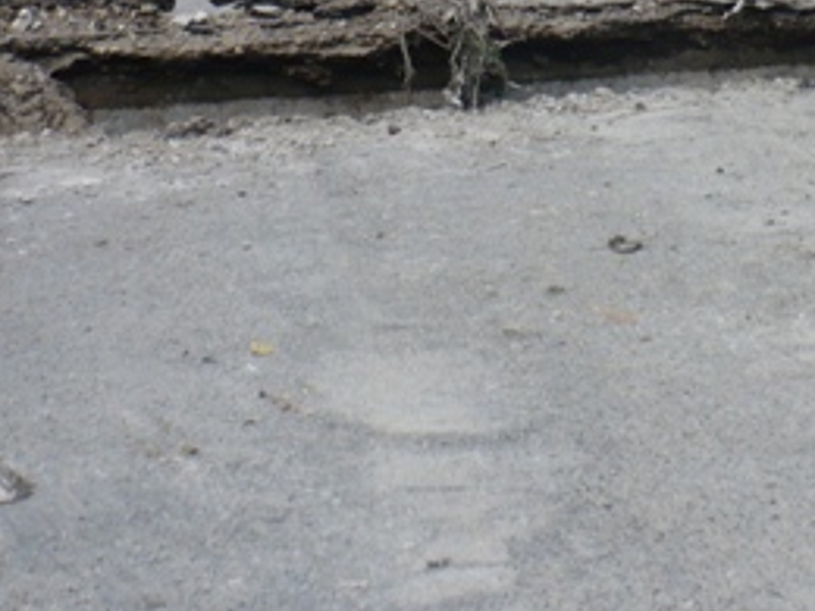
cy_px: -47
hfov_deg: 21.5
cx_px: 502
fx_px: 2143
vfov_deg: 15.8
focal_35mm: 91
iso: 100
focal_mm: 6.1
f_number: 2.8
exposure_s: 1/500
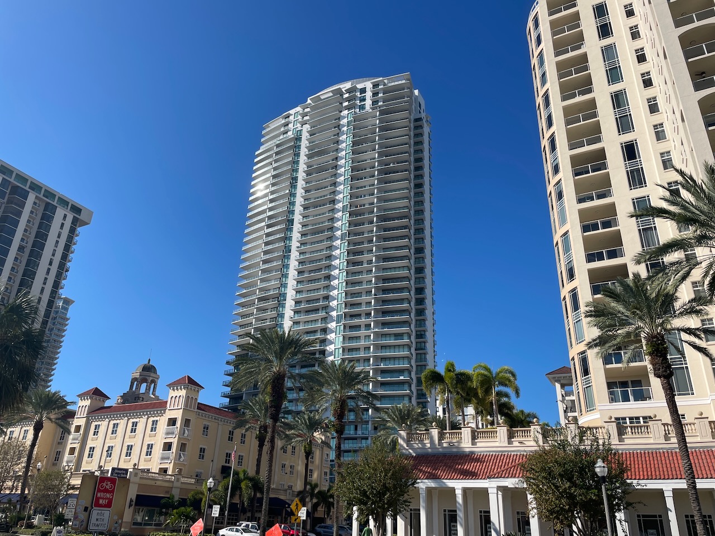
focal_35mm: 26
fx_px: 537
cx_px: 358
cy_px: 268
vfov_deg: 53.1
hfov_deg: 67.3
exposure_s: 1/4292
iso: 32
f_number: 1.6
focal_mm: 4.2
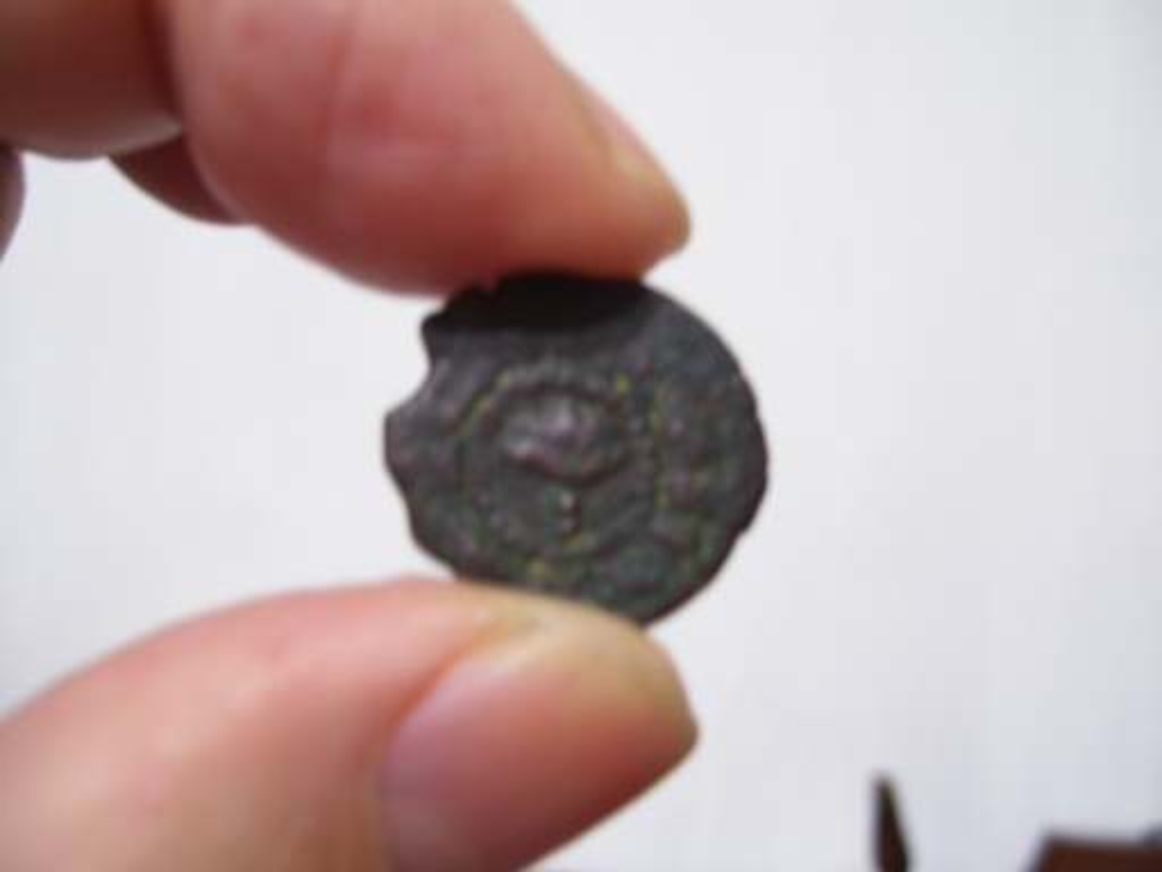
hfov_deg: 50.1
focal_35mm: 37
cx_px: 581
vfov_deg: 38.7
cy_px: 436
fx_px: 1242
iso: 160
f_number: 2.7
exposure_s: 1/8
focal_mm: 6
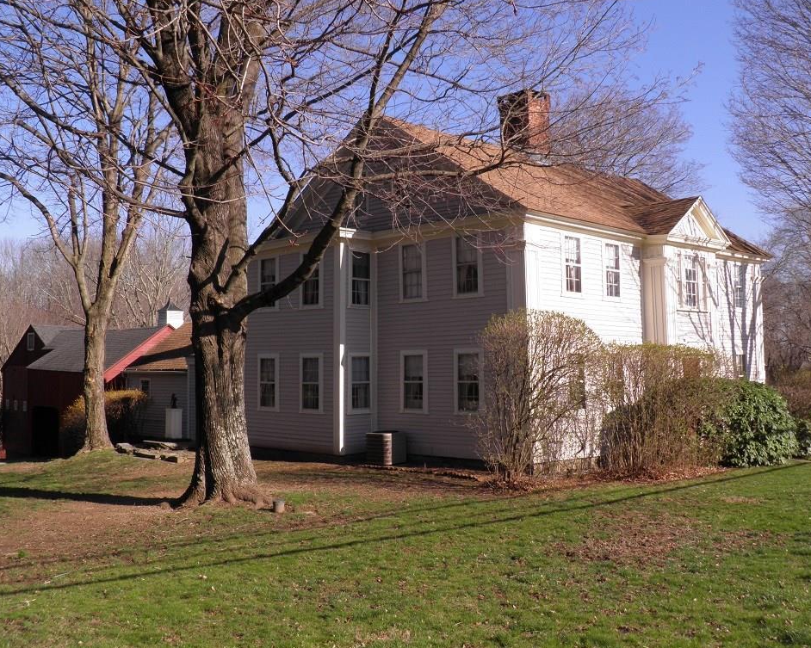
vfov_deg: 40.1
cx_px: 380
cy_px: 321
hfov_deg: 49.1
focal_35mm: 37
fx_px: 888
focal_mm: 6.3
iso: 50
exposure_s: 1/250
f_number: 5.5
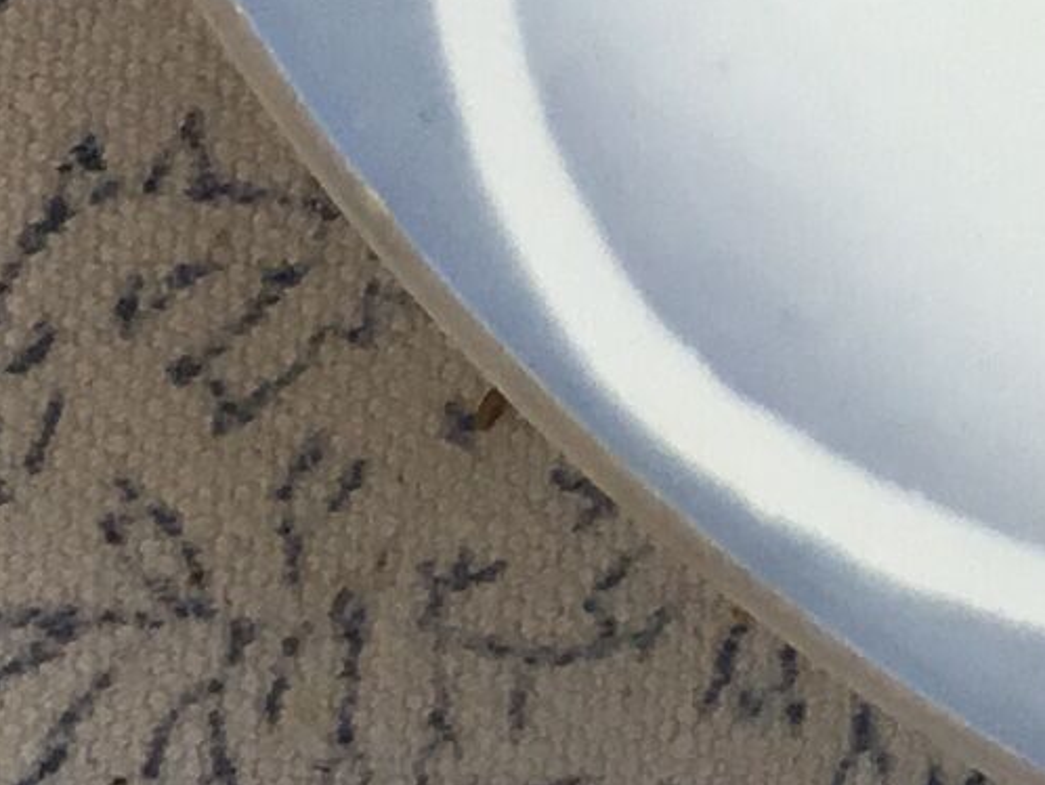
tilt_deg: -82.4
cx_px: 1838
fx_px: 6131
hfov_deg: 9.3
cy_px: -1207
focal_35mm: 203
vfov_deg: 6.9
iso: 25
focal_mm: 3.3
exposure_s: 1/100
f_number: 2.4
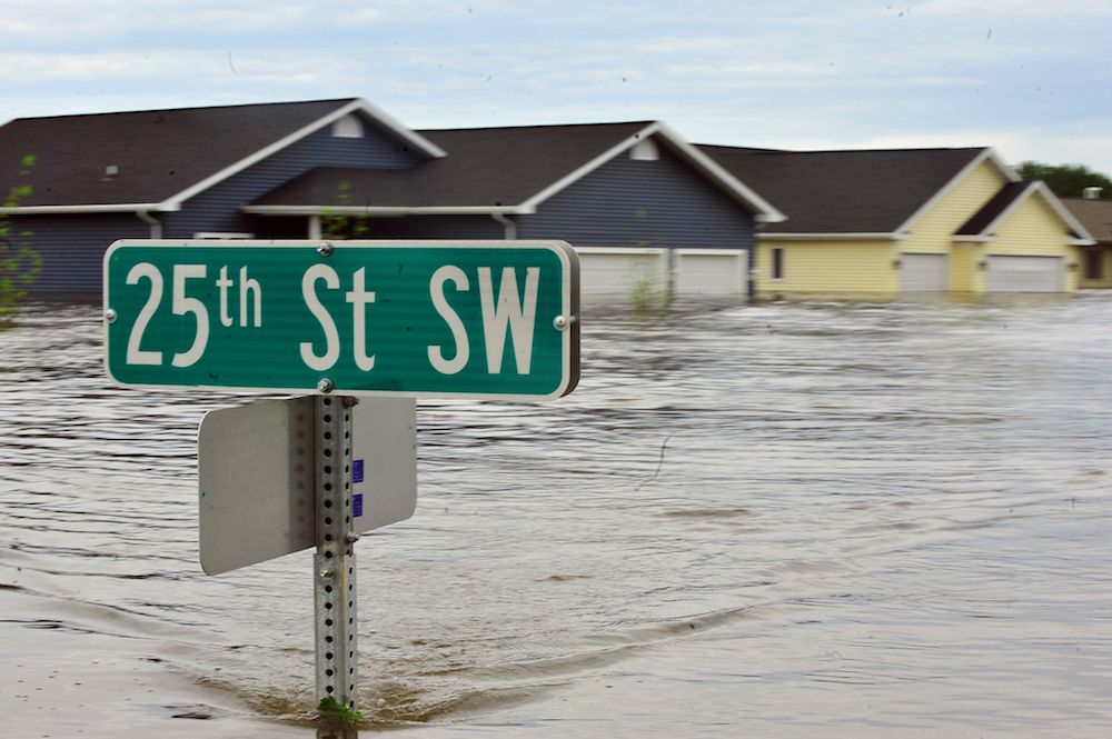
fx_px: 2315
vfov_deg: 18.2
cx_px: 556
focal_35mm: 75
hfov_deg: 27.0
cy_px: 370
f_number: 20
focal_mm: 75
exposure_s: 1/100
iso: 400
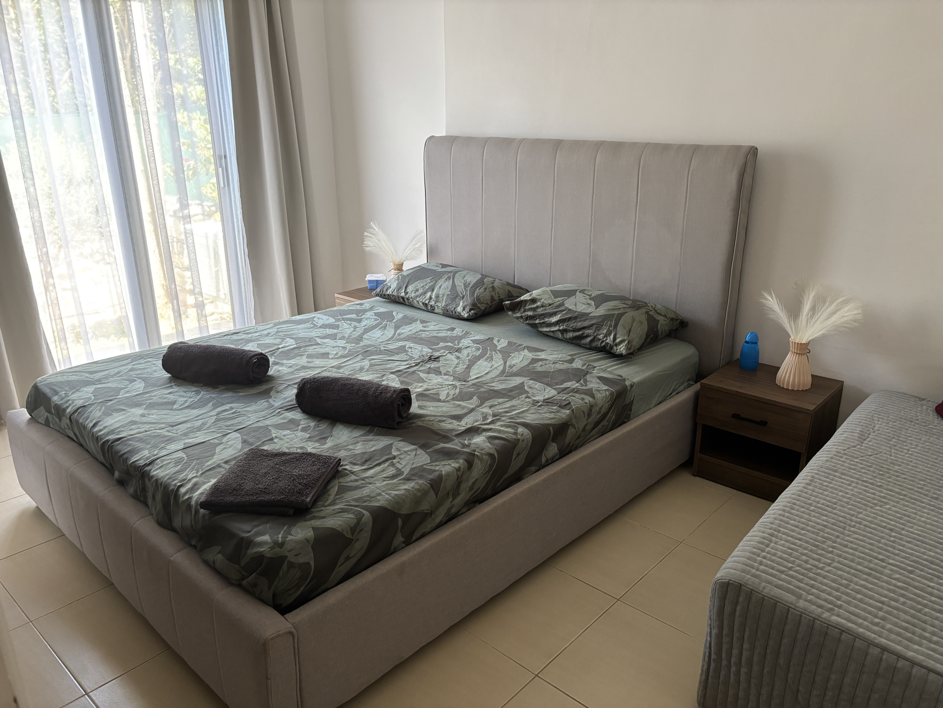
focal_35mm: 26
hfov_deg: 67.3
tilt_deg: -19.1
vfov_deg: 53.1
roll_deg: +1.2
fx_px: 708
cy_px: 354
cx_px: 472
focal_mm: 5.96
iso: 200
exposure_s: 1/50
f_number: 1.6
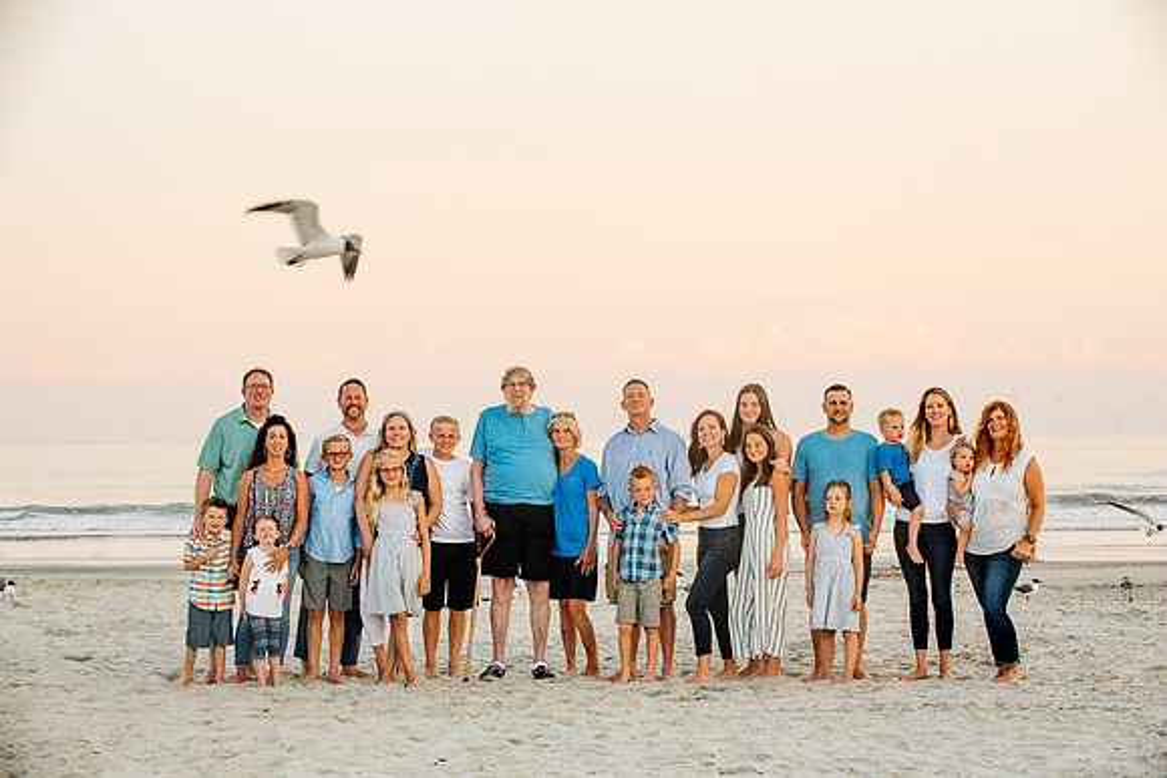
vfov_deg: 15.2
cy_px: 389
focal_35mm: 90
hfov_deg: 22.6
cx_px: 584
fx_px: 2918
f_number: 8
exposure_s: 1/160
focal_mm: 90
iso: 500
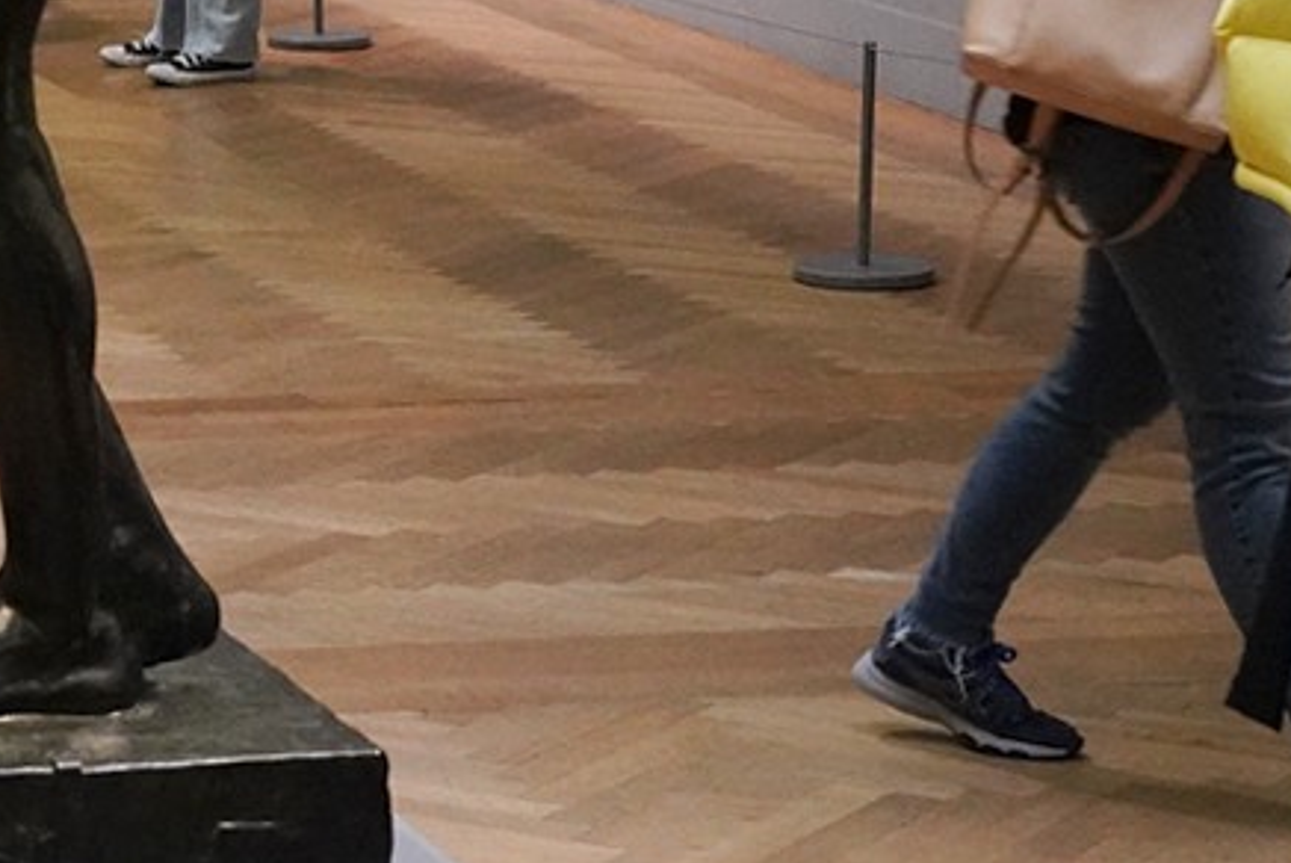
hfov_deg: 12.8
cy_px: -304
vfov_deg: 8.9
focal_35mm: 151
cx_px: -733
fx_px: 5418
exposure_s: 1/100
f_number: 4
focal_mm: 33
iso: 6400
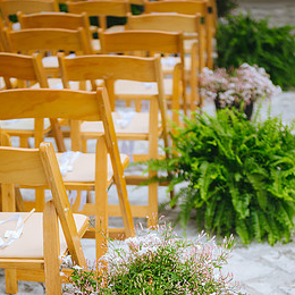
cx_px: 166
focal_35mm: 103
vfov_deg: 16.8
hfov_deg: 16.9
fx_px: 993
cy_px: 241
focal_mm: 70
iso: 200
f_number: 2.8
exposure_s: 1/1000
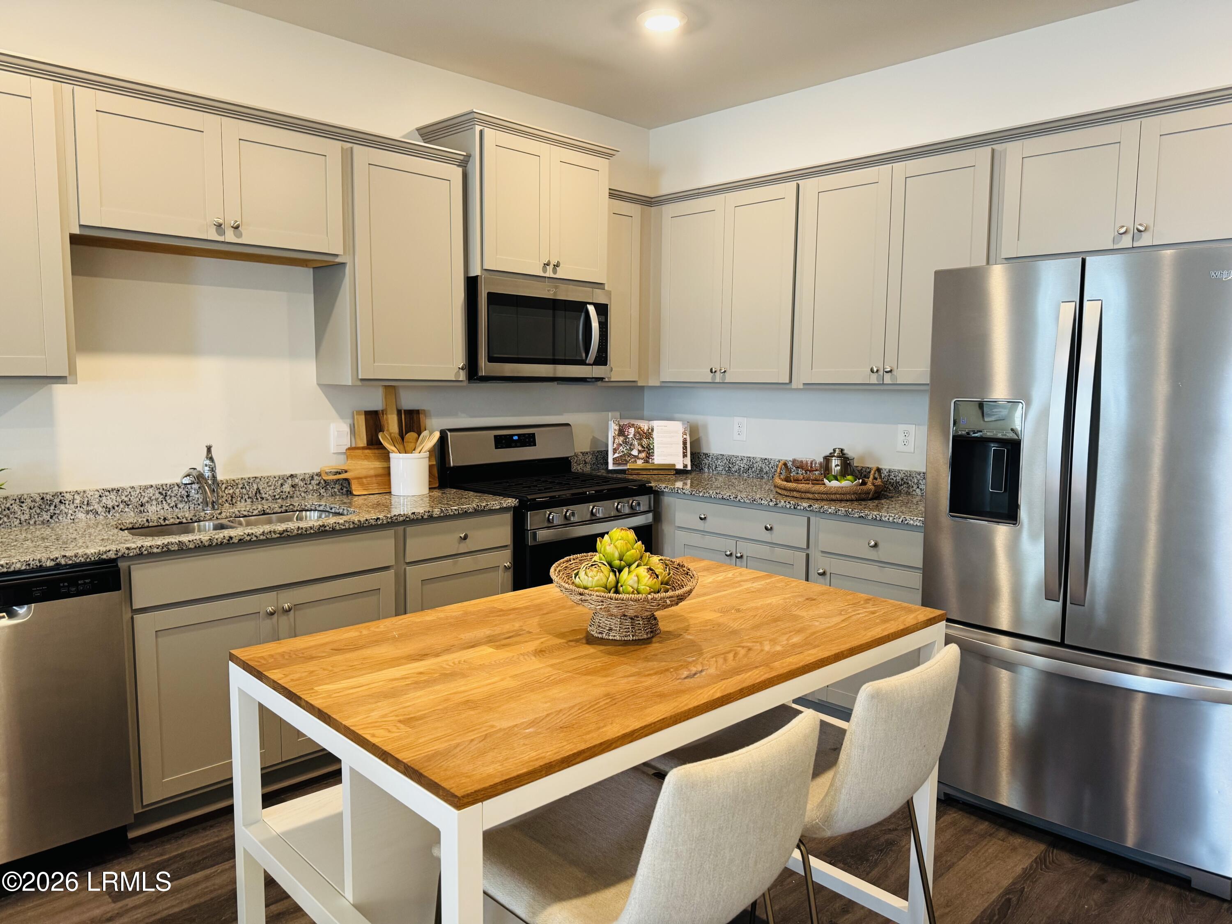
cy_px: 462
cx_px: 616
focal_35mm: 24
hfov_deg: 71.6
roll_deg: +0.3
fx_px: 854
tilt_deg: -7.0
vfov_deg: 56.8
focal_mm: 6.76
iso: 200
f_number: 1.78
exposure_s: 1/60
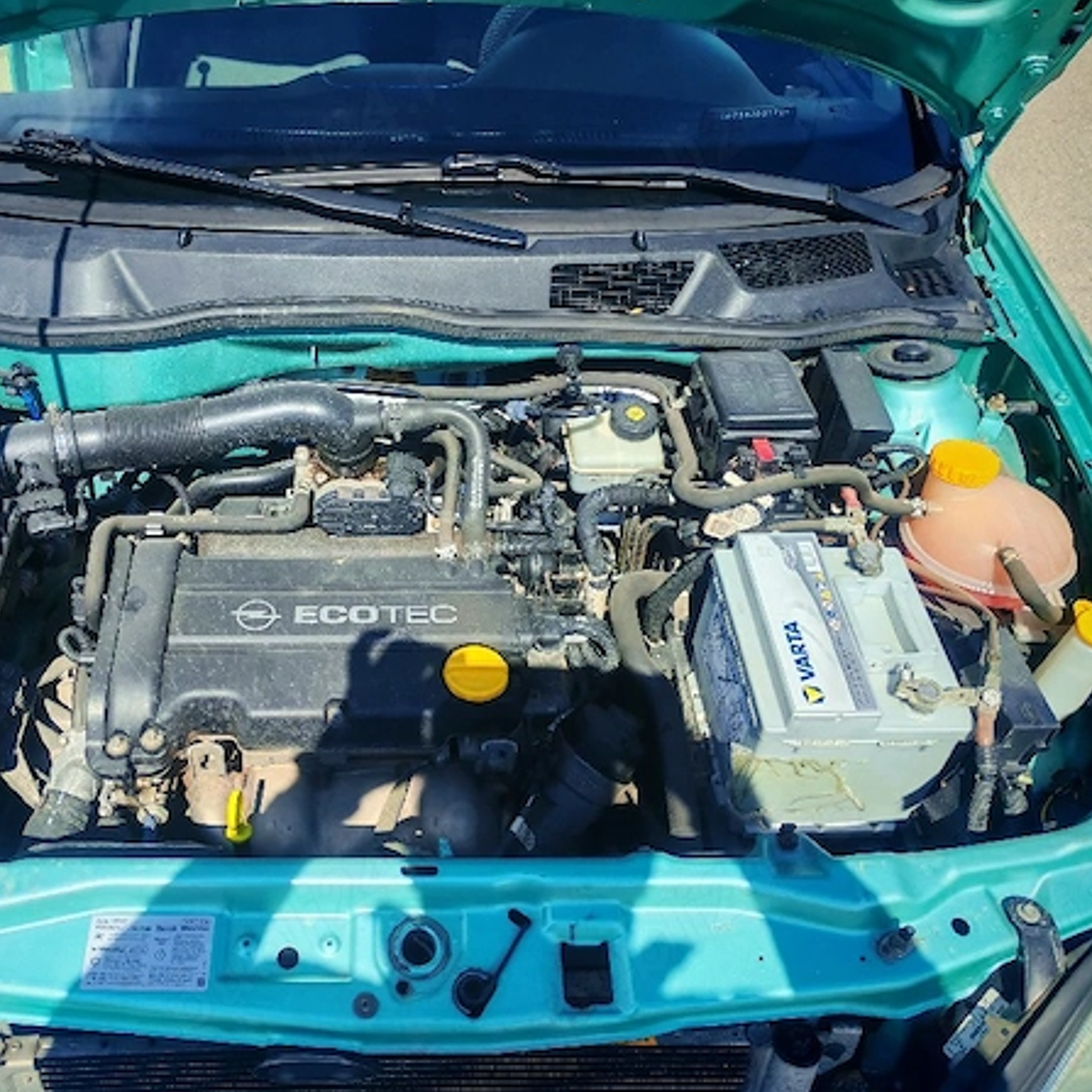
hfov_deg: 50.7
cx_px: 420
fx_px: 1142
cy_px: 545
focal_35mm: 32
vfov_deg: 51.1
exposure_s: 1/2500
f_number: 1.95
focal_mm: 5.52
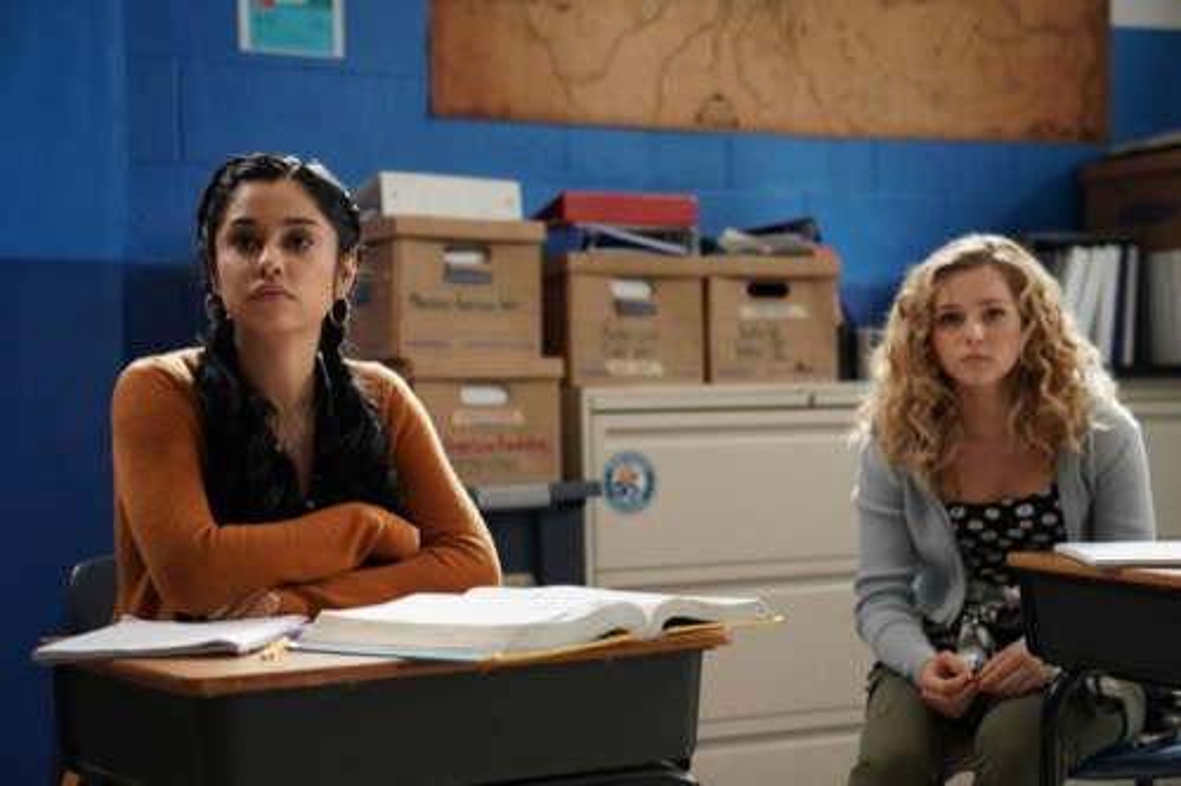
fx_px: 2296
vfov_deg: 19.4
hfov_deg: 28.9
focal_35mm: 70
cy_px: 393
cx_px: 590
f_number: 2.8
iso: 5000
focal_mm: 70
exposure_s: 1/125
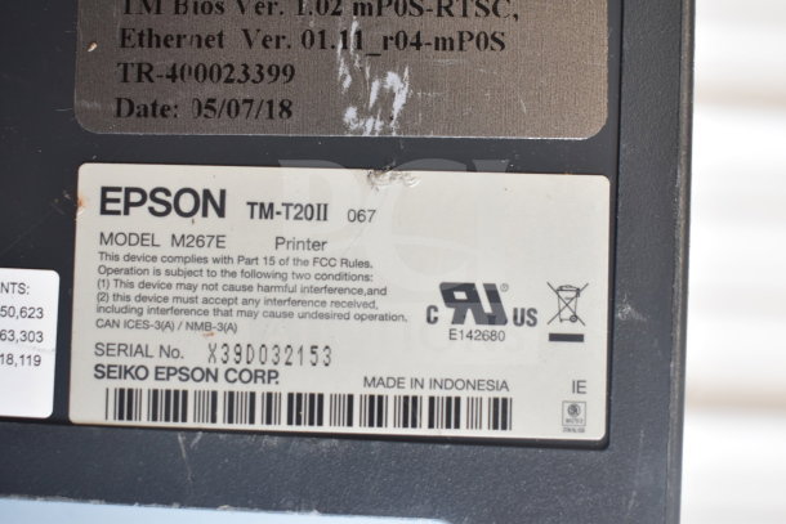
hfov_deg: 42.3
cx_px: 393
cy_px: 262
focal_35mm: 46
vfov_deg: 29.0
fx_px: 1015
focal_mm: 31
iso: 560
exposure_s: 1/50
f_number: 4.2
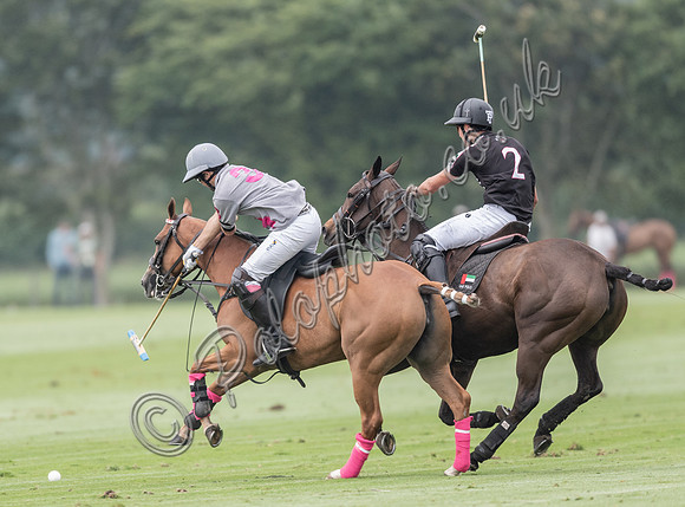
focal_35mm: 774
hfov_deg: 2.6
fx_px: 15243
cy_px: 285
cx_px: 291
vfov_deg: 1.9
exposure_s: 1/1250
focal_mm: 500
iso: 800
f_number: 4
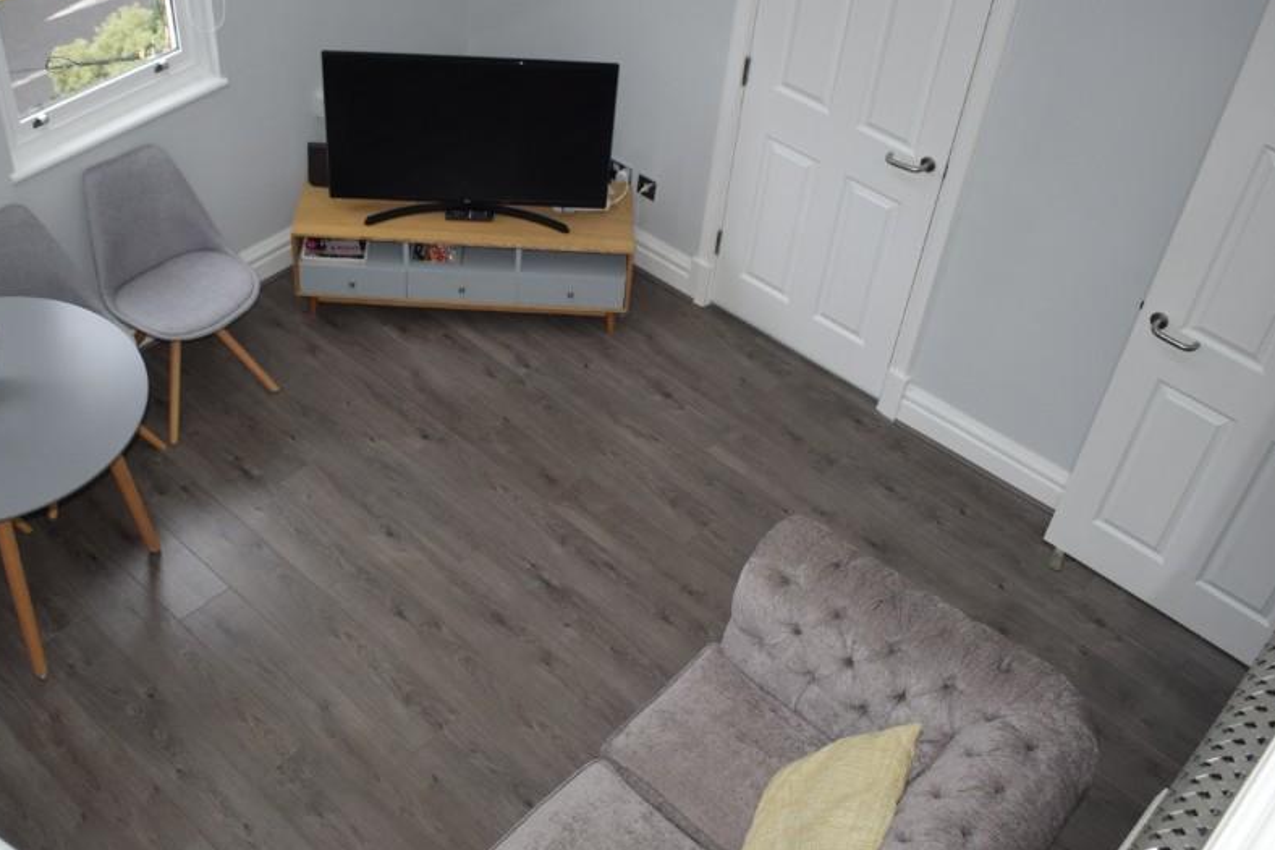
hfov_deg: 49.3
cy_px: 449
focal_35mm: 39
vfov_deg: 34.2
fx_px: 1381
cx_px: 523
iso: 800
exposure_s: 1/80
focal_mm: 20
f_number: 4.5
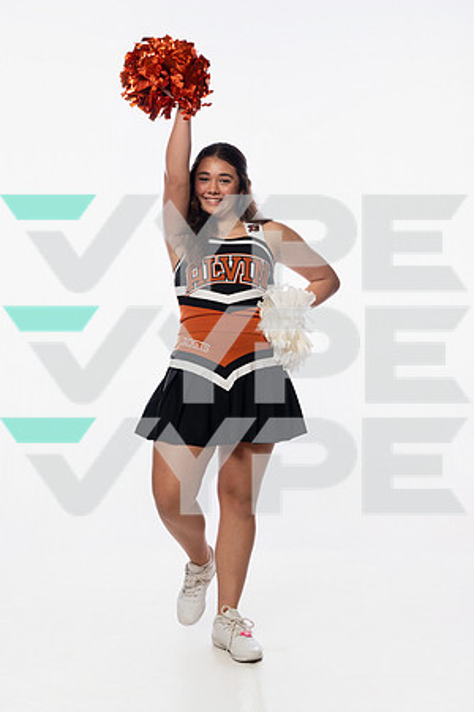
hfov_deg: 24.6
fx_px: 1086
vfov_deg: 36.2
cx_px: 237
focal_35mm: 55
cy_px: 356
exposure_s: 1/250
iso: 640
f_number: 5.6
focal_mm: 55
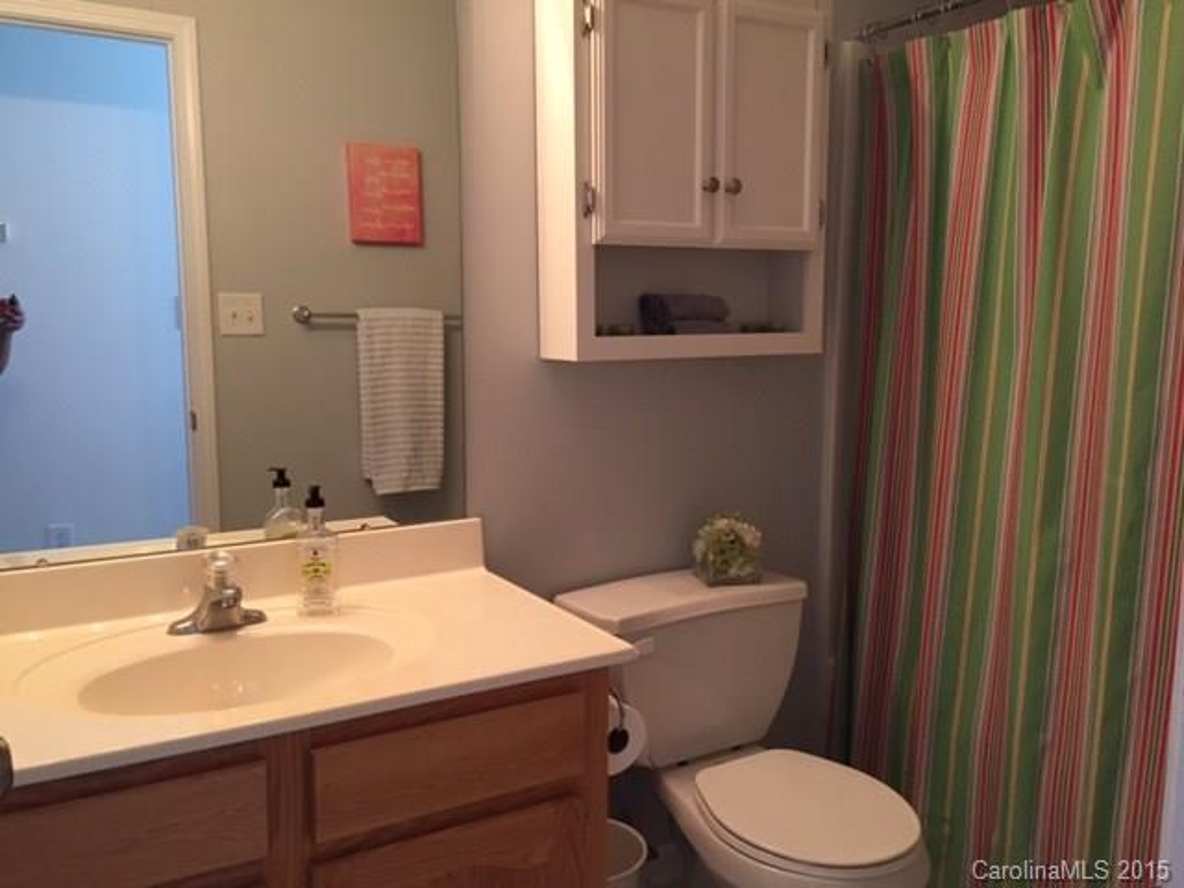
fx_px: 992
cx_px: 592
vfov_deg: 48.2
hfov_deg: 61.7
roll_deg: +0.4
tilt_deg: -6.8
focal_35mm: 29
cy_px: 444
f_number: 2.2
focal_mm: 4.15
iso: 160
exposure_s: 1/30
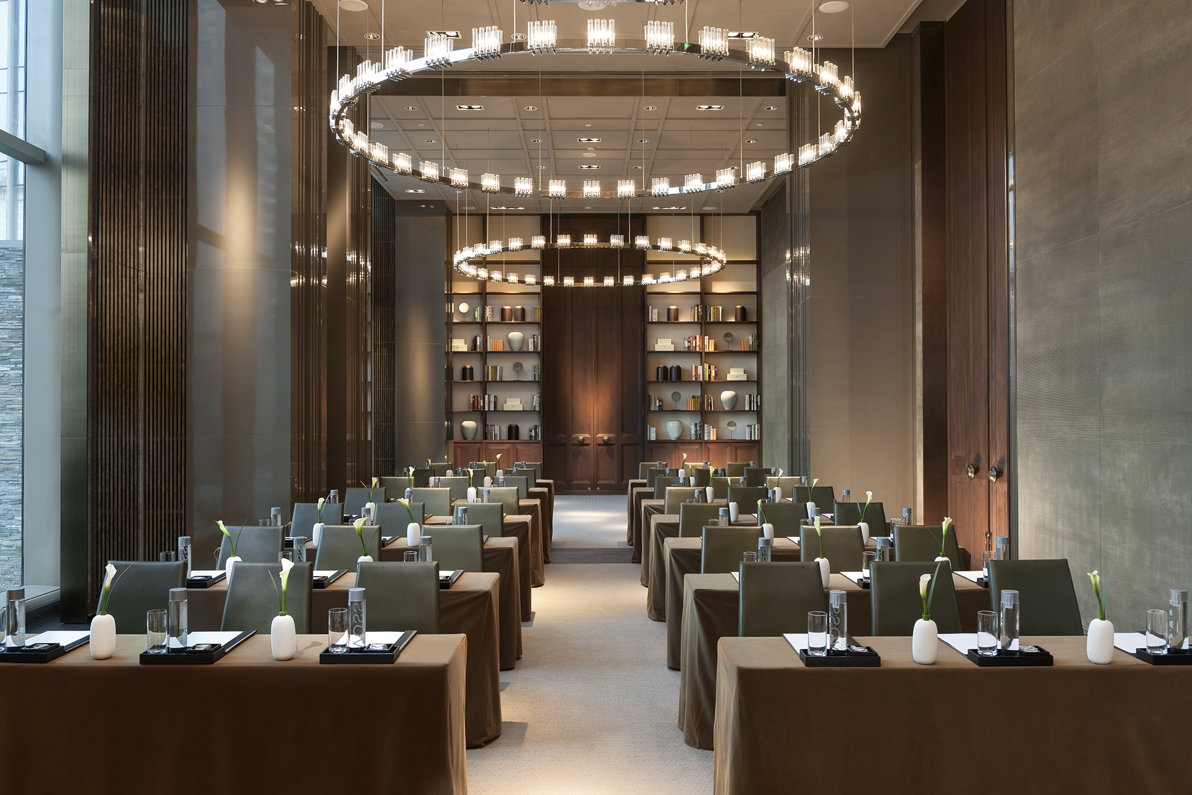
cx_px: 596
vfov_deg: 45.0
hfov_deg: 63.7
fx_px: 960
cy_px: 398
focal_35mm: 29
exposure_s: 1/2
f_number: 8
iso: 200
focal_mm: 29
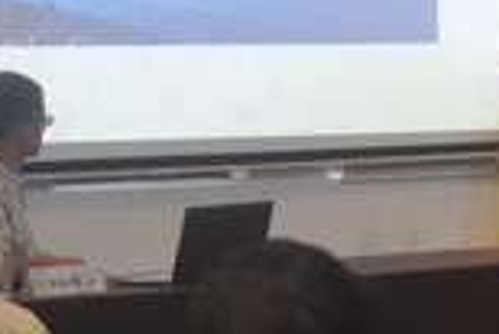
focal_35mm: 204
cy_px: 102
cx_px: 904
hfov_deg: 9.6
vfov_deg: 6.7
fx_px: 2830
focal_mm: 30
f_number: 4.2
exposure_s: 1/15
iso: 640
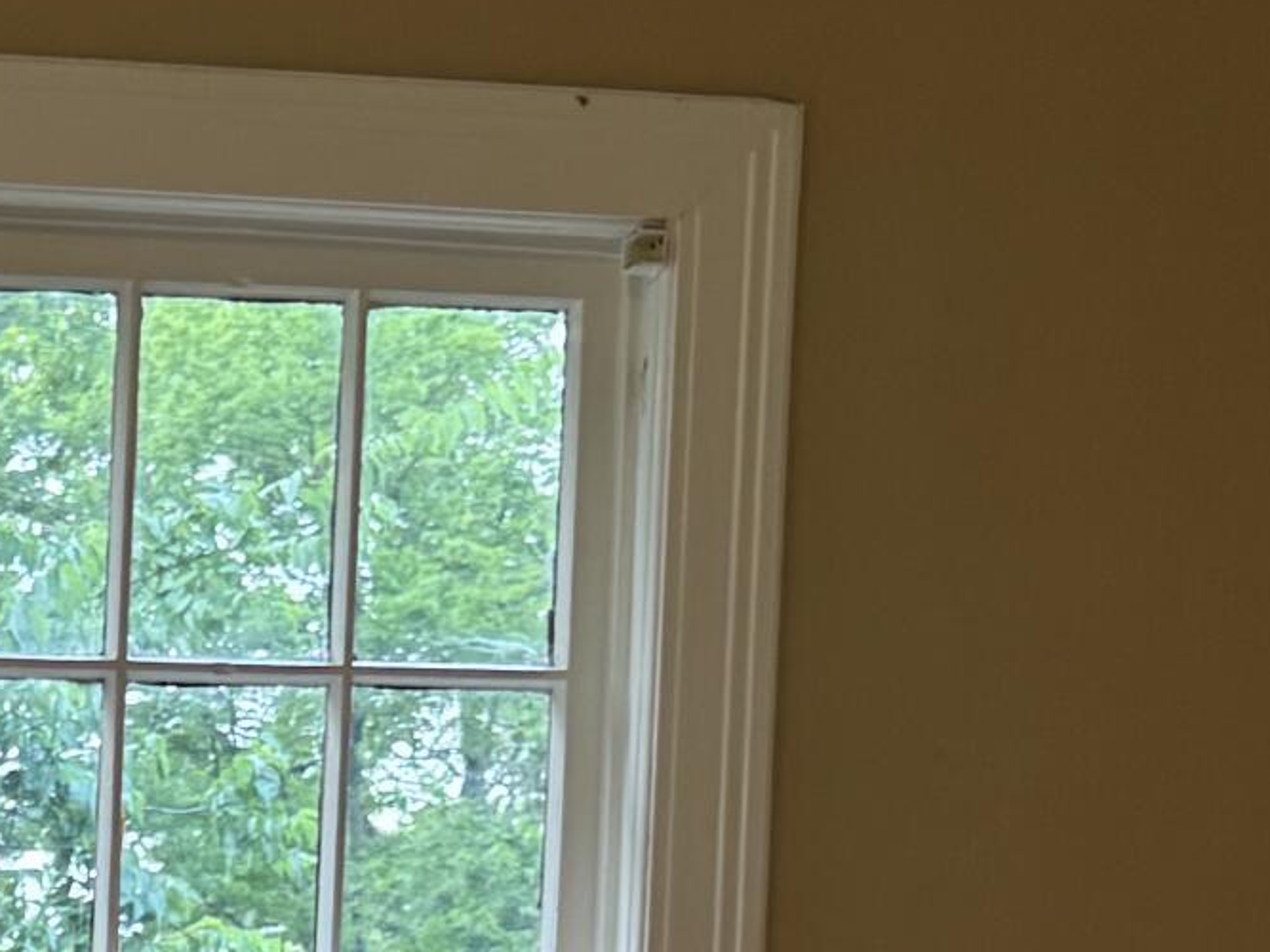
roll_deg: -1.1
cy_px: 1601
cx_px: -735
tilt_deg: -4.4
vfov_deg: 12.7
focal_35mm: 108
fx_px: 3962
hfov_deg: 16.3
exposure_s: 1/60
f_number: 1.78
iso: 125
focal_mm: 6.76
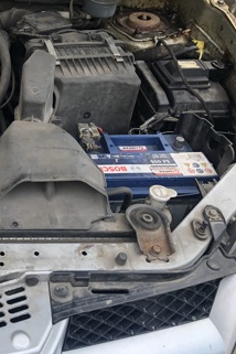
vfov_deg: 34.2
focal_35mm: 58
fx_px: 570
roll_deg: -4.1
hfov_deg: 21.0
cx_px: -78
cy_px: 123
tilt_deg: -36.2
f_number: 1.8
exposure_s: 1/182
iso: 20
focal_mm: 4
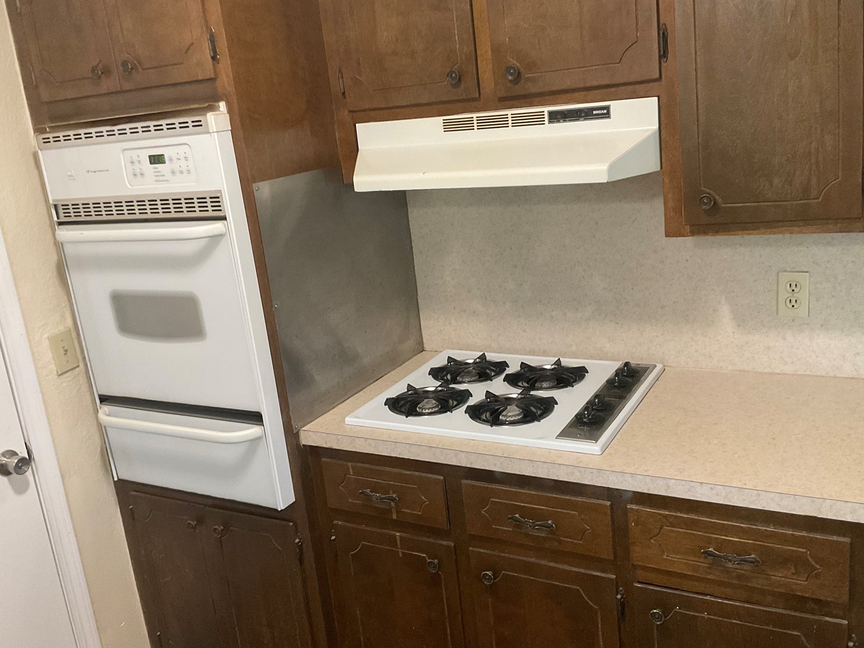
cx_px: 437
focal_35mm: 34
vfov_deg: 41.8
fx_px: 849
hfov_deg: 54.0
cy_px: 313
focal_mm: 3
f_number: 1.8
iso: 200
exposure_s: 1/60
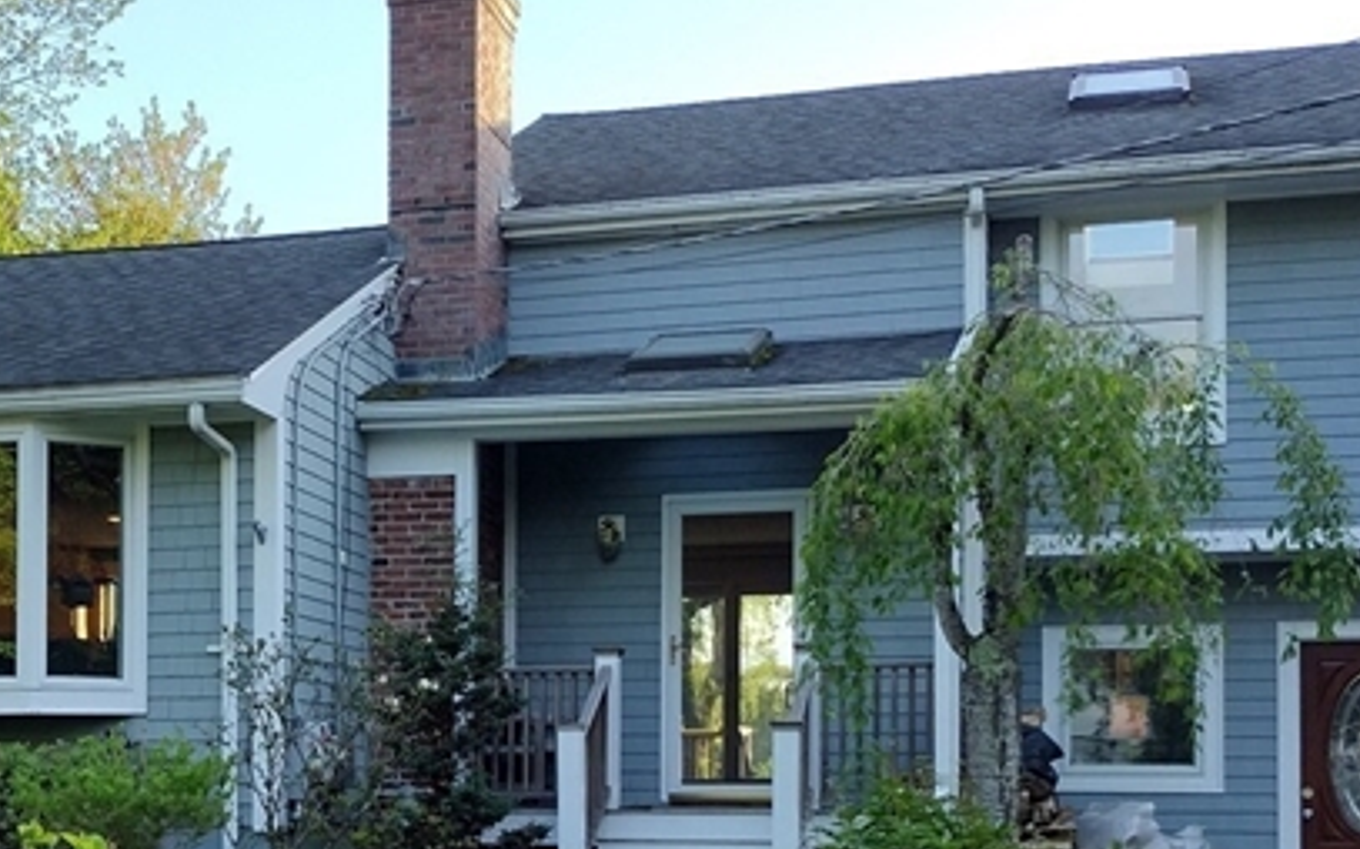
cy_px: 765
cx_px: 227
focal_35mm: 72
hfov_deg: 27.9
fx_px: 2668
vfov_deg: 17.8
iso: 100
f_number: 1.7
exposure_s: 1/586
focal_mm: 4.71
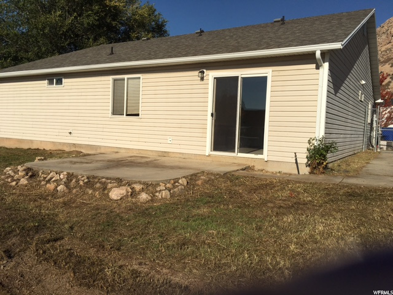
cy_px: 148
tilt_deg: -0.4
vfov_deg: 48.2
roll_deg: -2.1
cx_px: 196
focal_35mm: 29
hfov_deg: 61.7
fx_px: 329
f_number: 2.2
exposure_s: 1/4525
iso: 25
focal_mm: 4.15
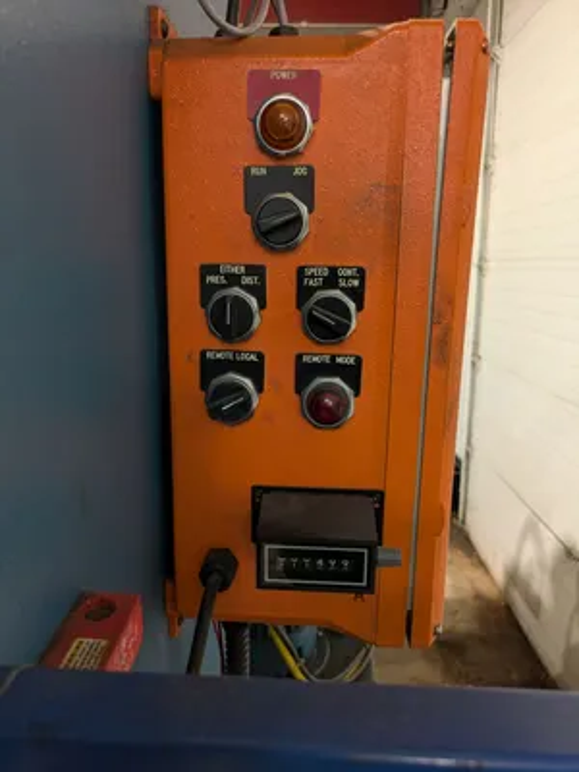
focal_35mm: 25
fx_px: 558
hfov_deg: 54.9
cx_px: 290
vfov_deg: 69.4
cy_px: 386
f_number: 1.89
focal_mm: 5.43
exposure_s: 1/24
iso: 140
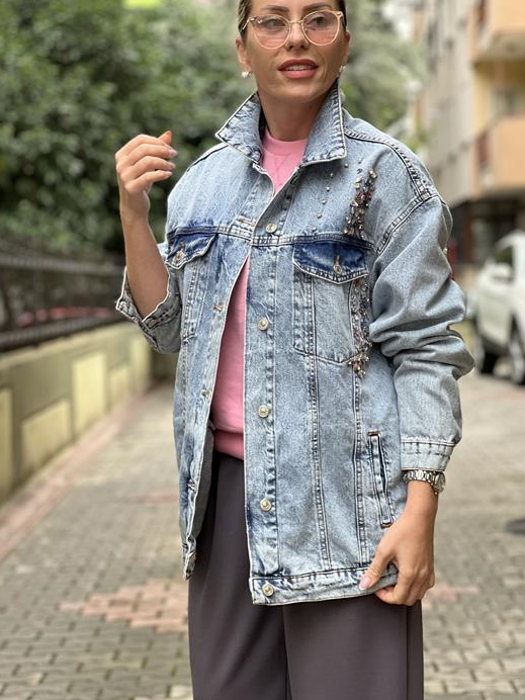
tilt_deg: -0.2
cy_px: 338
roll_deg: +0.7
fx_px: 1800
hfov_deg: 16.6
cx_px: 264
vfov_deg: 22.0
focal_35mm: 89
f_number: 2.8
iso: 100
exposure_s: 1/121
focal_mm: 9
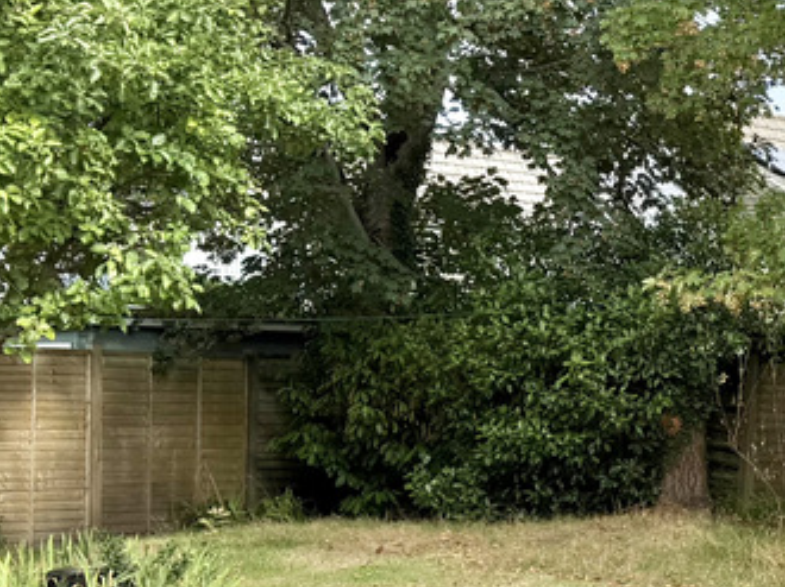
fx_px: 2198
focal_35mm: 97
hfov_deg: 18.8
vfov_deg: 15.2
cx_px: 1007
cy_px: 373
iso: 100
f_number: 1.78
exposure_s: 1/1770
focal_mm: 6.76
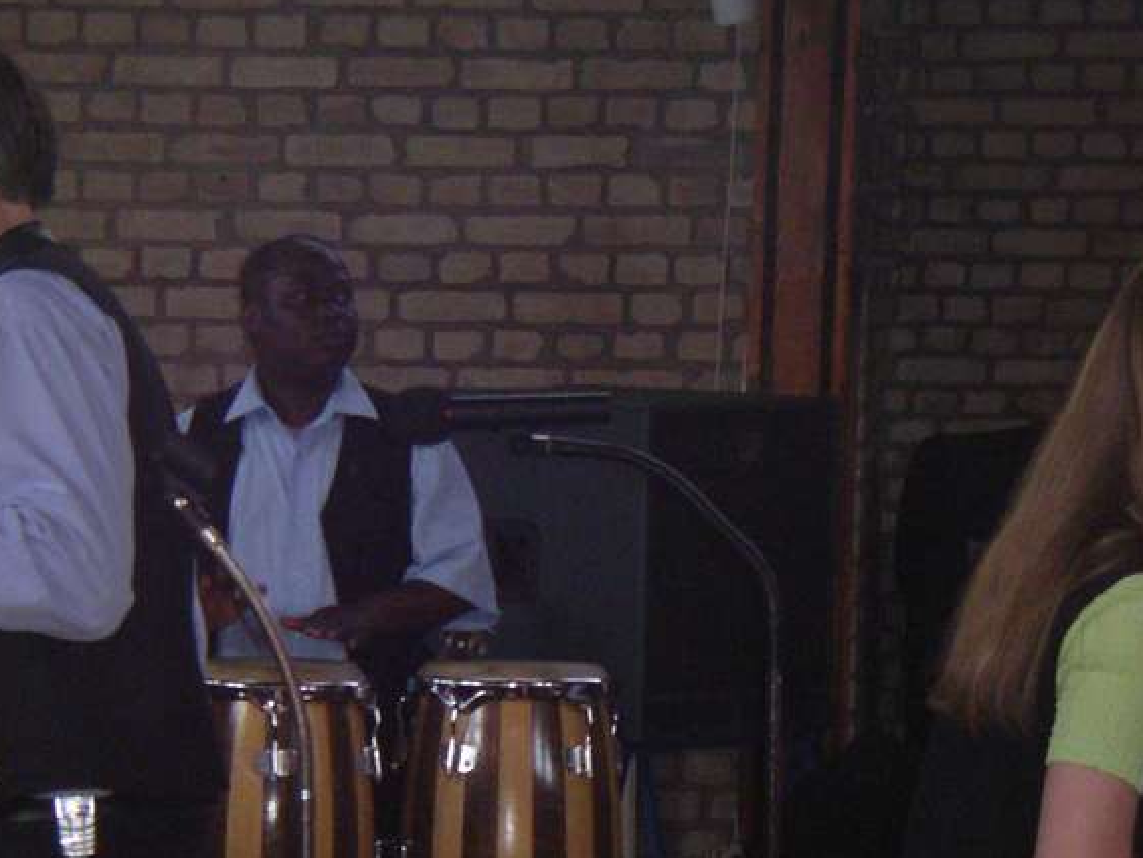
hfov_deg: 11.8
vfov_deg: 8.8
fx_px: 5548
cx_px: 415
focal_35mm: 168
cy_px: 686
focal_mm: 14.7
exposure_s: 1/100
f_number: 3.8
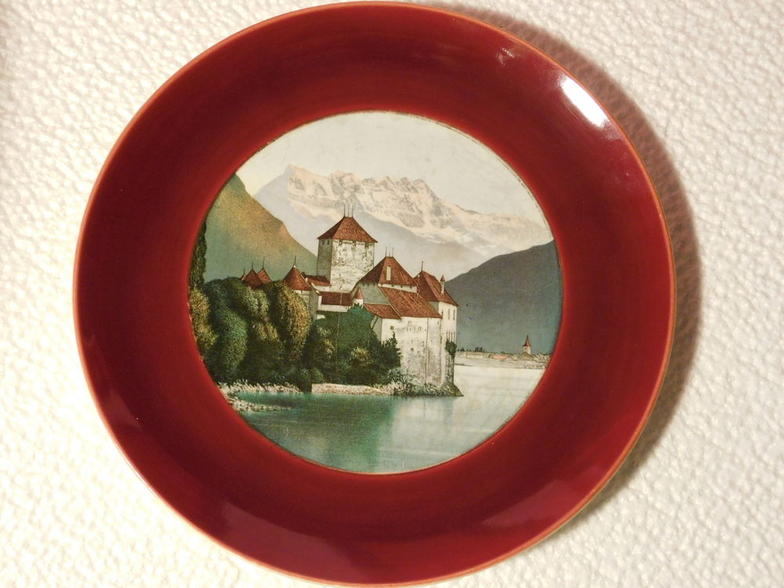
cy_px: 294
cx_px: 392
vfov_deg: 32.2
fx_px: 1019
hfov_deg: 42.1
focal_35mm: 45
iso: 400
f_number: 3.7
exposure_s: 1/13
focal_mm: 8
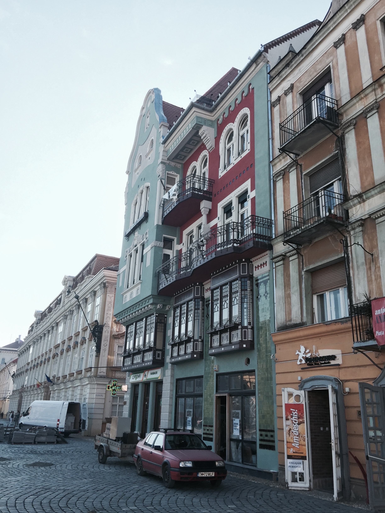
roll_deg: -2.0
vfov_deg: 61.7
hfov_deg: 48.2
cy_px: 256
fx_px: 430
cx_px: 192
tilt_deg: +20.7
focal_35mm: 29
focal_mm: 4.15
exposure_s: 1/807
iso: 32
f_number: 2.2
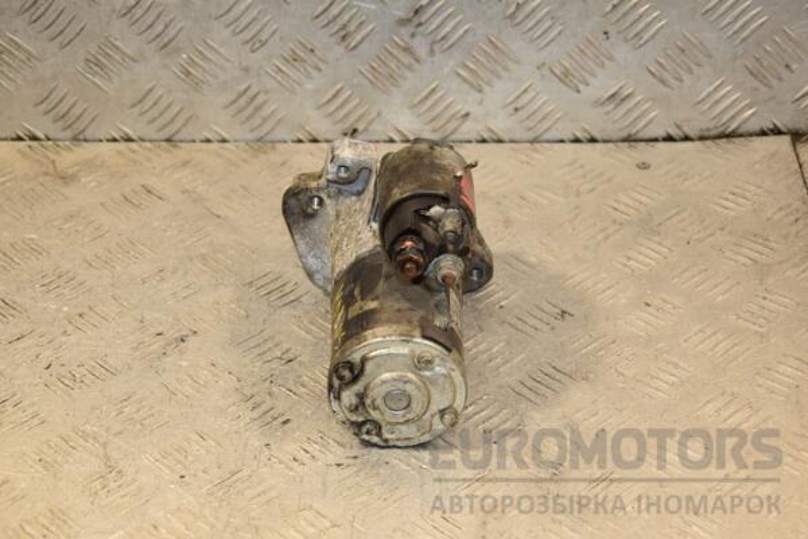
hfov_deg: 26.0
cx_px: 404
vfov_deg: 17.5
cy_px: 270
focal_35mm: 78
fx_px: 1751
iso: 800
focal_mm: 52
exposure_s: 1/200
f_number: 5.6
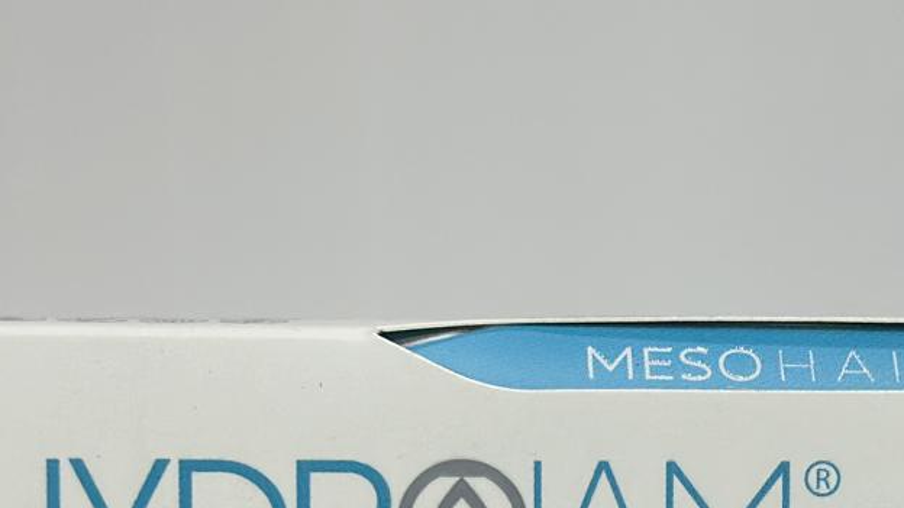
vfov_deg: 8.9
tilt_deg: -4.7
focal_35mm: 134
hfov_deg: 16.0
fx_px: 3212
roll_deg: +0.0
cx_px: 661
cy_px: 682
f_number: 1.78
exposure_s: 1/74
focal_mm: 6.86
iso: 125
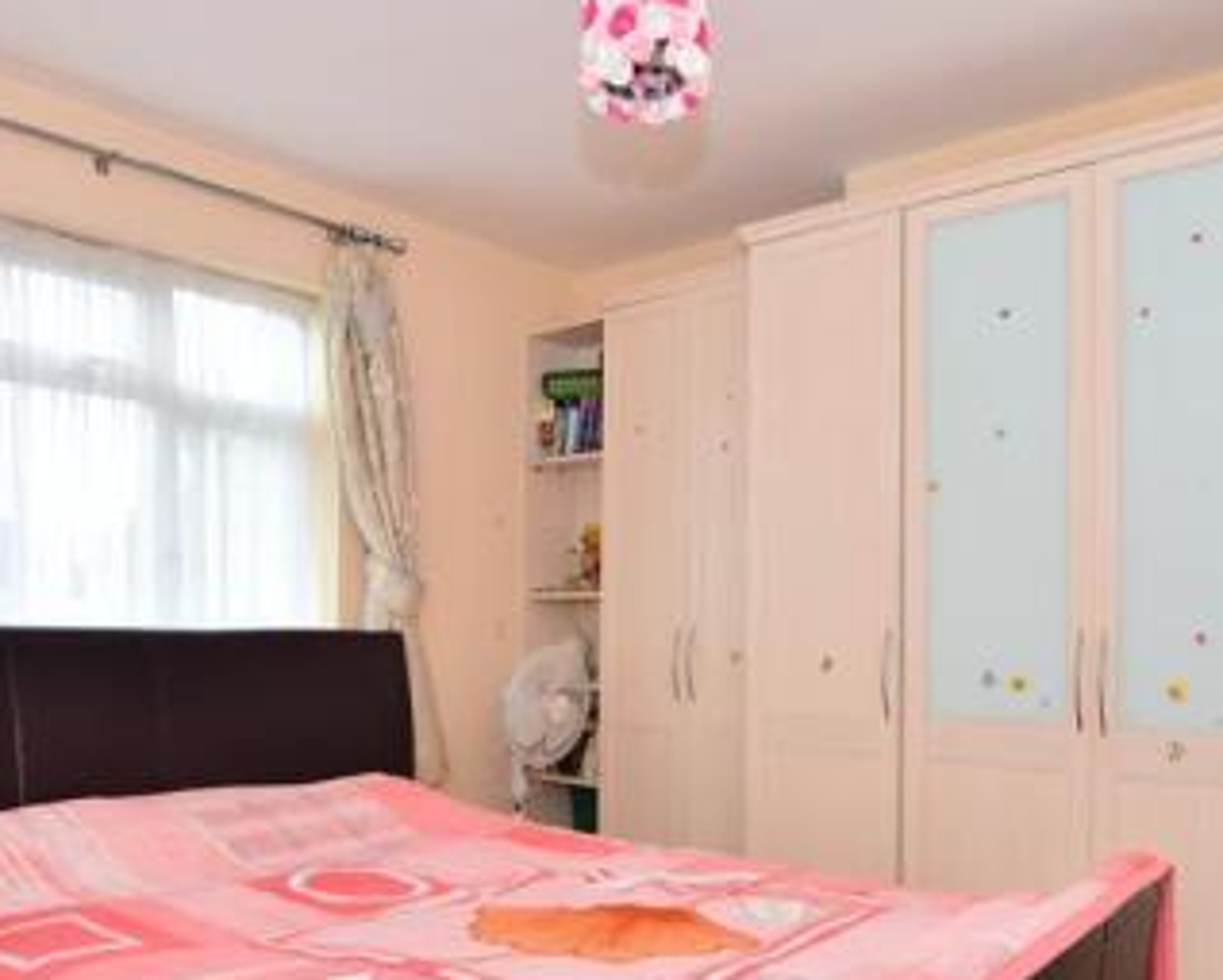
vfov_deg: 49.5
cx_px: 604
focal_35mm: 29
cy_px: 625
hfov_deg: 60.4
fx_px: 1051
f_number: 7.1
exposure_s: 1/50
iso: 400
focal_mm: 10
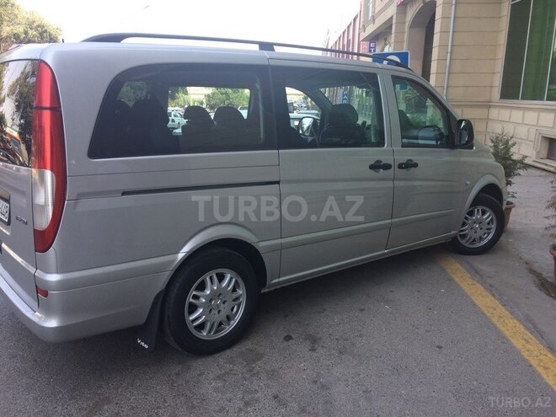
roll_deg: -1.1
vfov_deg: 48.2
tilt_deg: -10.5
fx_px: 466
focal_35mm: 29
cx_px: 278
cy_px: 208
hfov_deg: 61.7
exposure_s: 1/258
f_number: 2.2
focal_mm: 4.15
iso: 32
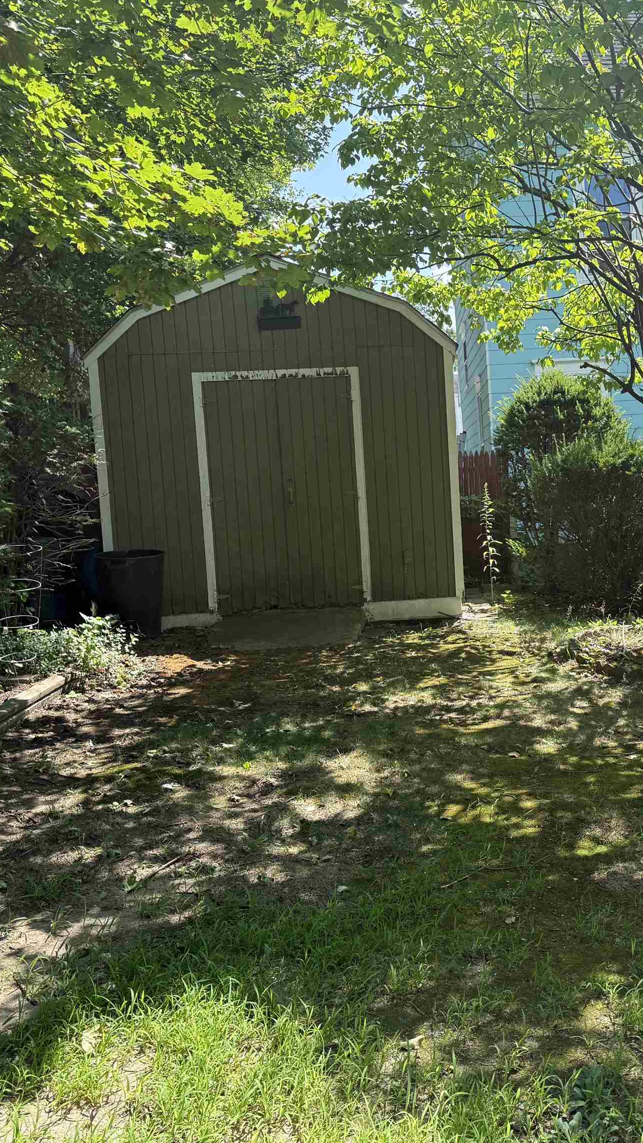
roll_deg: +1.2
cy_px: 571
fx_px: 1061
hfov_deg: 33.0
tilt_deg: -4.5
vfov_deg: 56.6
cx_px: 496
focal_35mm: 35
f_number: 1.78
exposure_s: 1/1032
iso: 100
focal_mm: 6.76
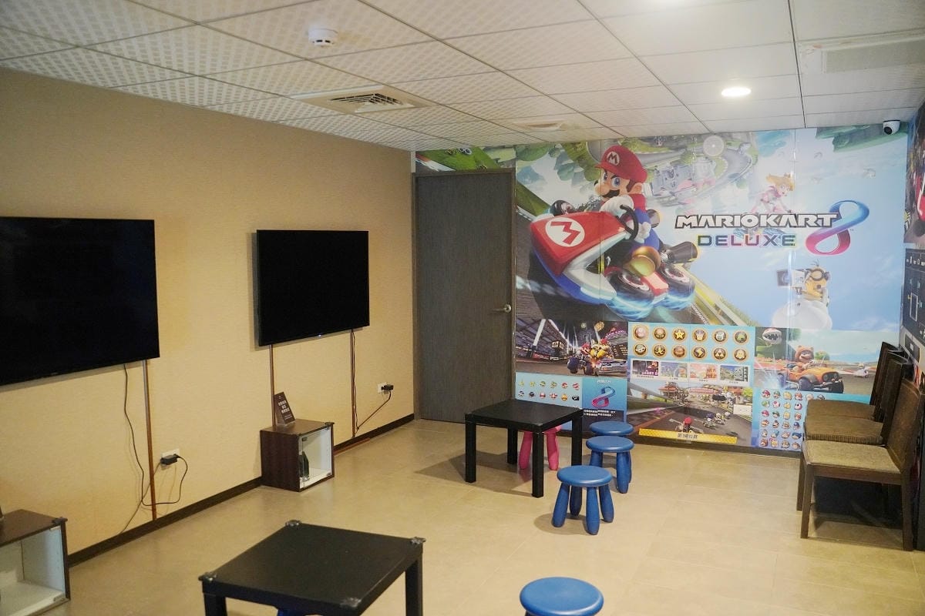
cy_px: 308
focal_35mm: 29
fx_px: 745
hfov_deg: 63.7
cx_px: 462
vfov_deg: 45.0
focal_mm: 29
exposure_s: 1/160
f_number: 2.8
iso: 8000
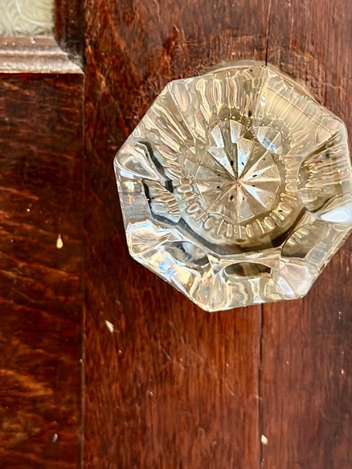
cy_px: 128
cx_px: 220
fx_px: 1139
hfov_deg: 17.5
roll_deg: +0.5
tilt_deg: -3.8
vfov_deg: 23.1
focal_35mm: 84
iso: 400
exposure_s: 1/40
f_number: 1.78
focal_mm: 6.86
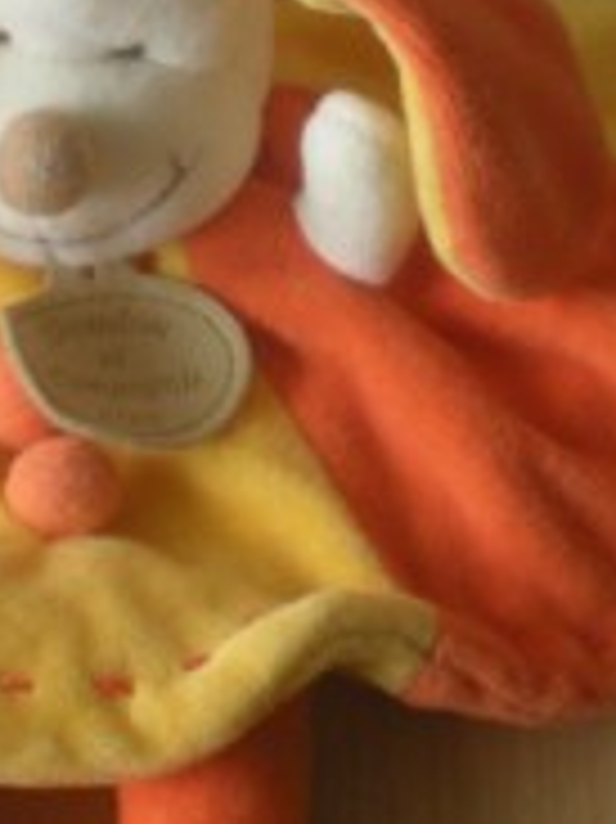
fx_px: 2566
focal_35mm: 108
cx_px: 144
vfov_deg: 18.2
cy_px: 257
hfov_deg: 13.6
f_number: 3.1
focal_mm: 6.3
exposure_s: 1/61.5
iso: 197
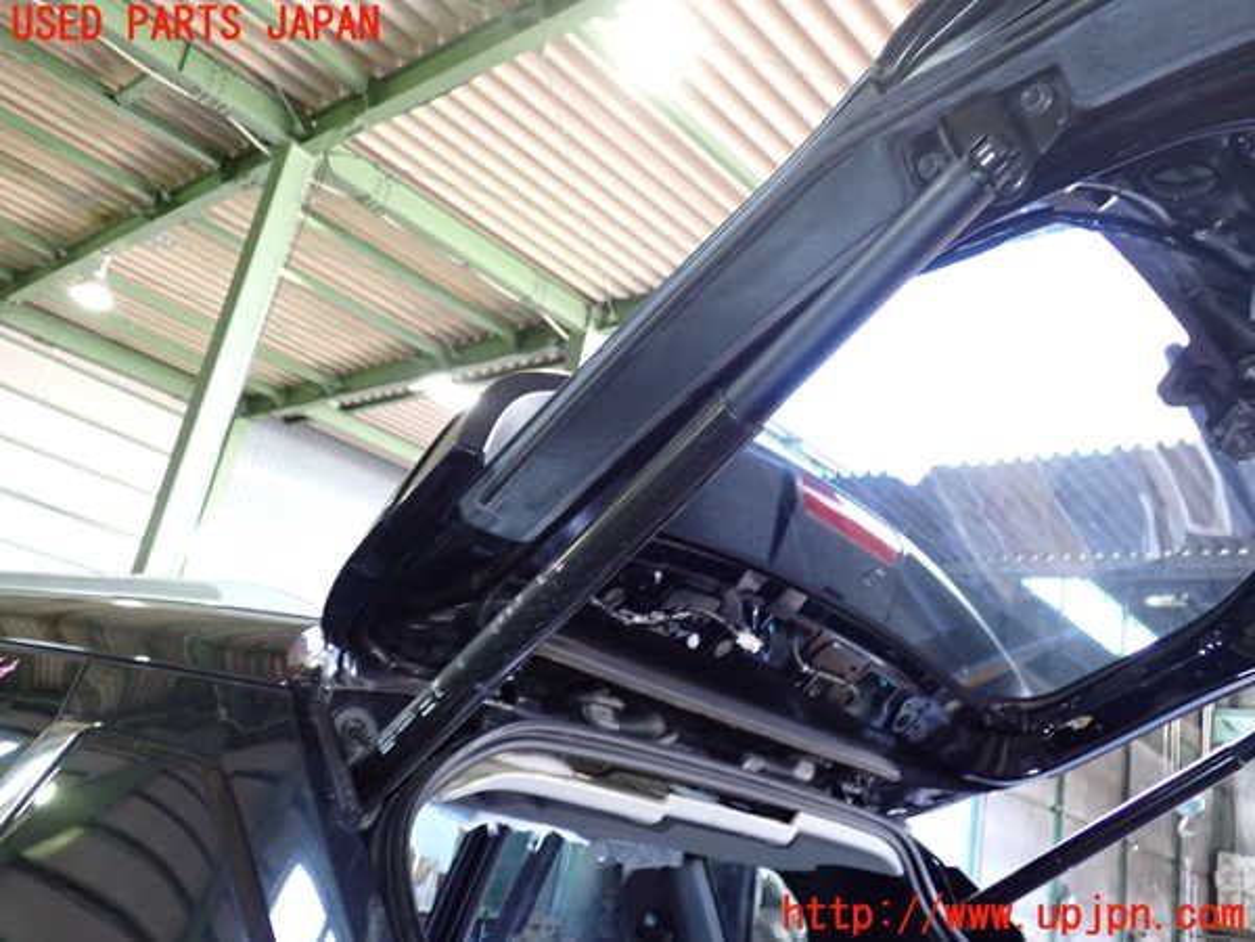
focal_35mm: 30
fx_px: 1088
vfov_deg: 46.8
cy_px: 471
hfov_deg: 60.0
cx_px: 628
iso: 400
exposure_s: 1/30
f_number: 2.3
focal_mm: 5.4
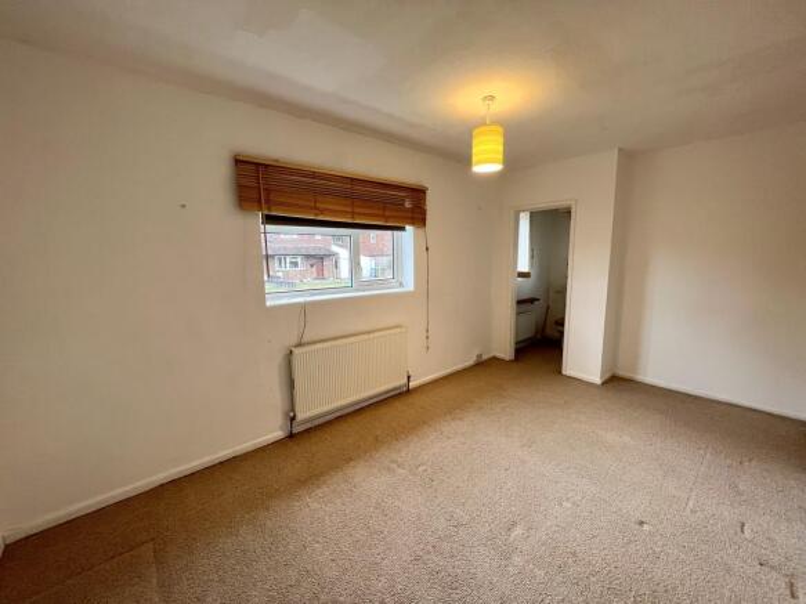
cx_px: 403
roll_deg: +0.4
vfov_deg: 89.9
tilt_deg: -8.5
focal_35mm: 13
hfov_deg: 106.2
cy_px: 302
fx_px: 303
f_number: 1.8
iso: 125
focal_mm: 1.57
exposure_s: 1/99
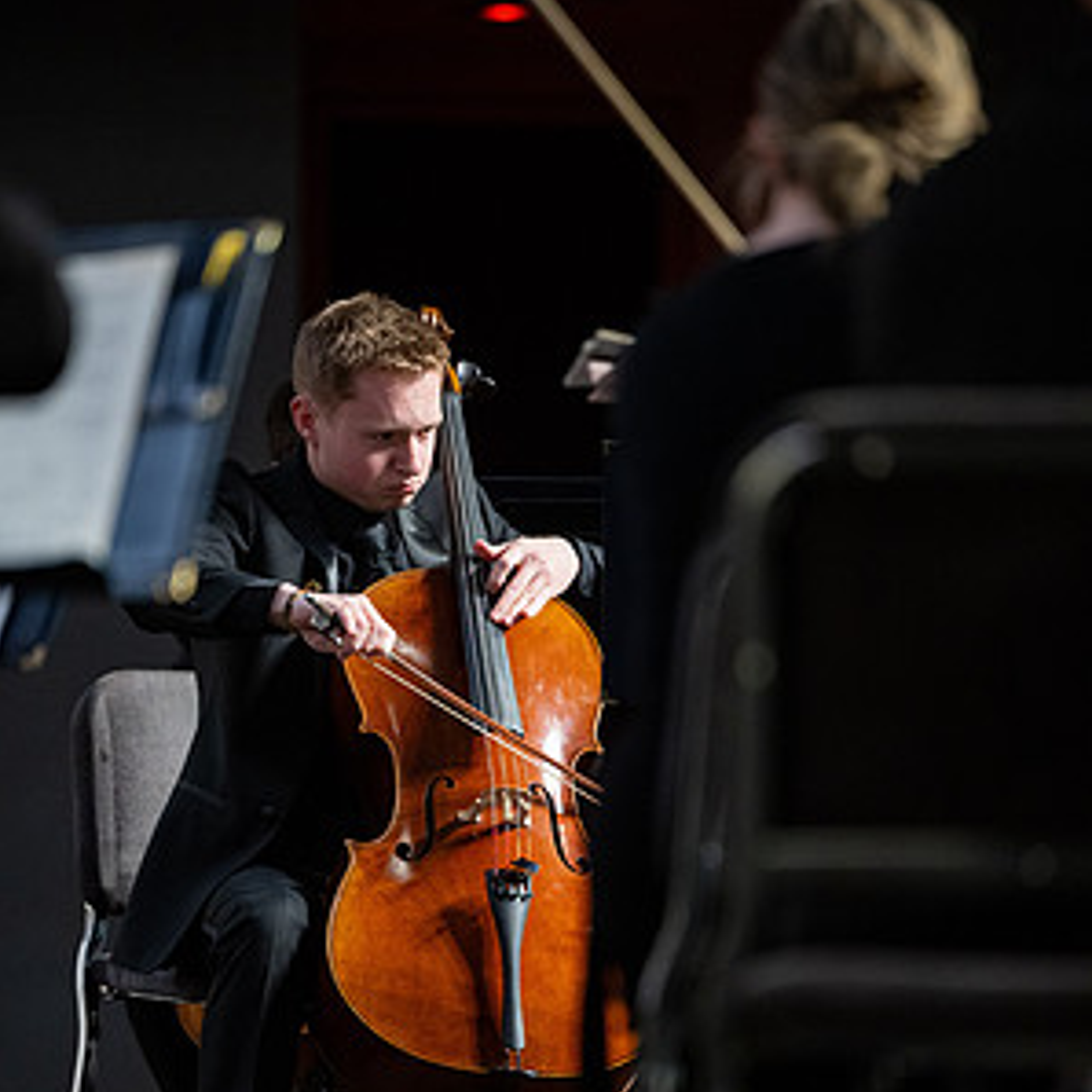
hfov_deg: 6.8
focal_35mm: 257
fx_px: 9172
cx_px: 546
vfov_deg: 6.8
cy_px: 700
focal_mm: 200
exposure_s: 1/400
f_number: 2.8
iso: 2000
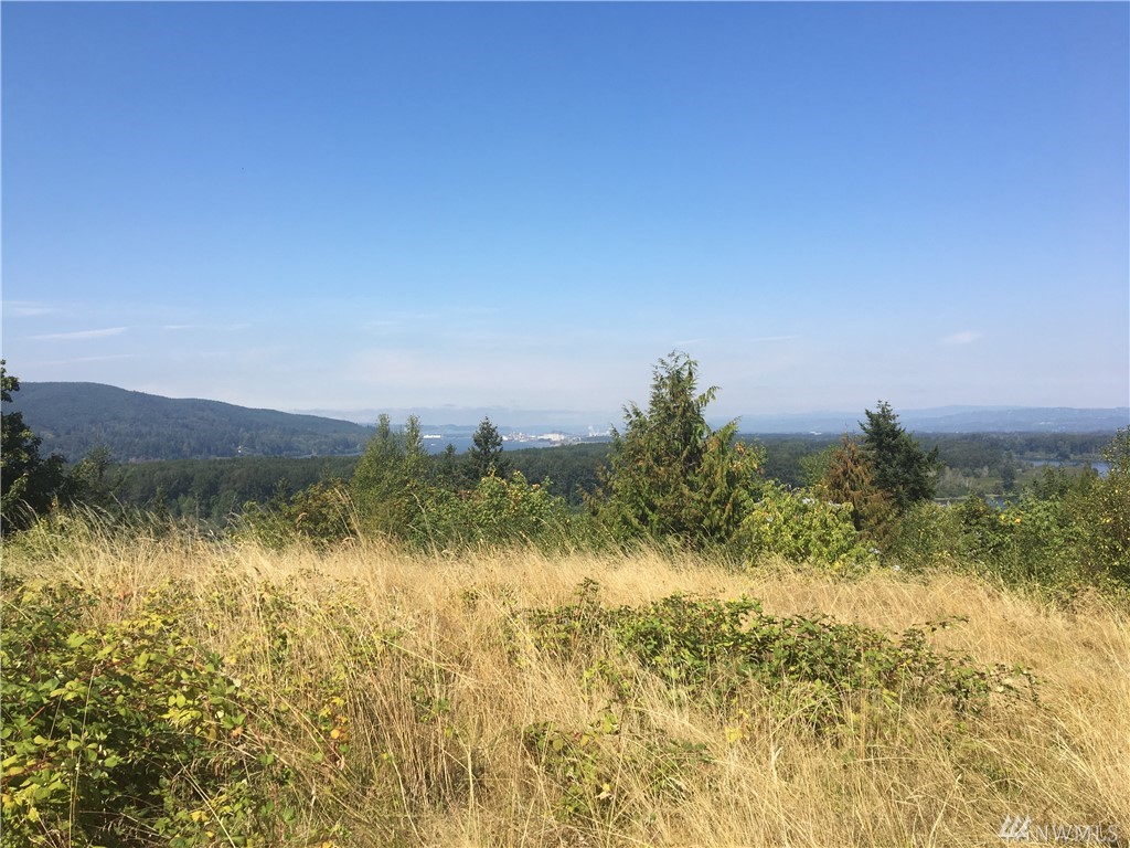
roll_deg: +0.2
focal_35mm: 29
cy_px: 424
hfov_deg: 61.7
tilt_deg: +0.3
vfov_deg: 48.2
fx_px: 947
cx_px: 565
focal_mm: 4.15
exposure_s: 1/1603
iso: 25
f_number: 2.2
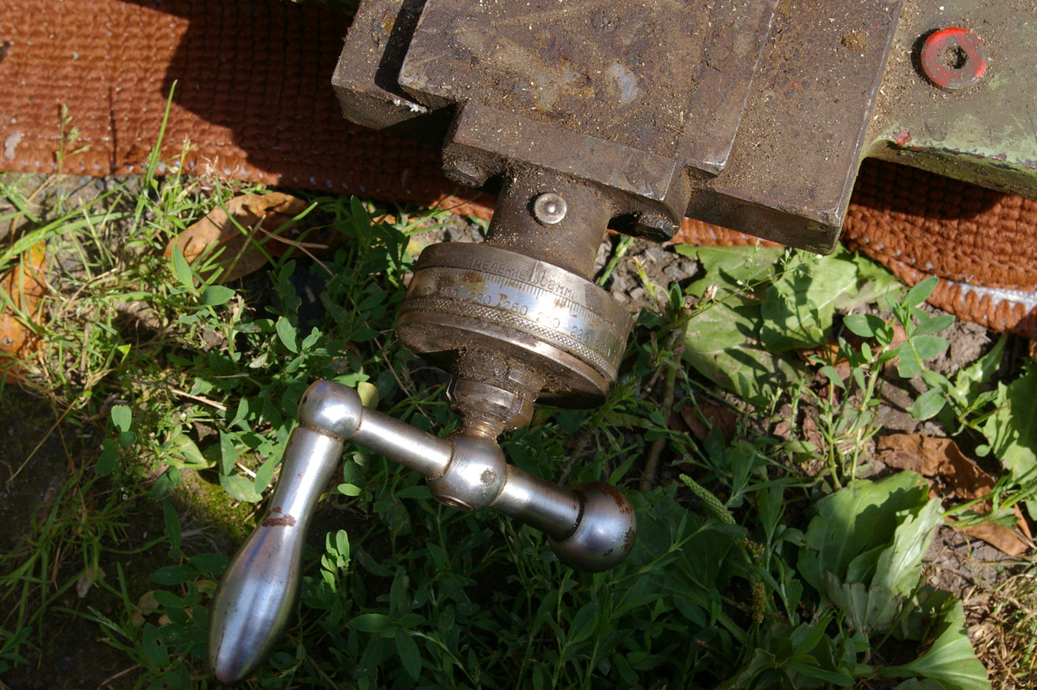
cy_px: 345
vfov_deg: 23.7
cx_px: 518
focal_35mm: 57
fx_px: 1641
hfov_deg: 35.1
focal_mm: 38
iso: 400
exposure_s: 1/250
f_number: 11
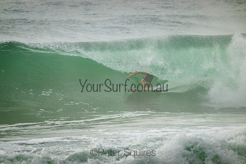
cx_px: 123
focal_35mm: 800
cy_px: 82
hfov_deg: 2.6
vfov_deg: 1.7
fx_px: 5468
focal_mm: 800
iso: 1600
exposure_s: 1/2500
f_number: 11
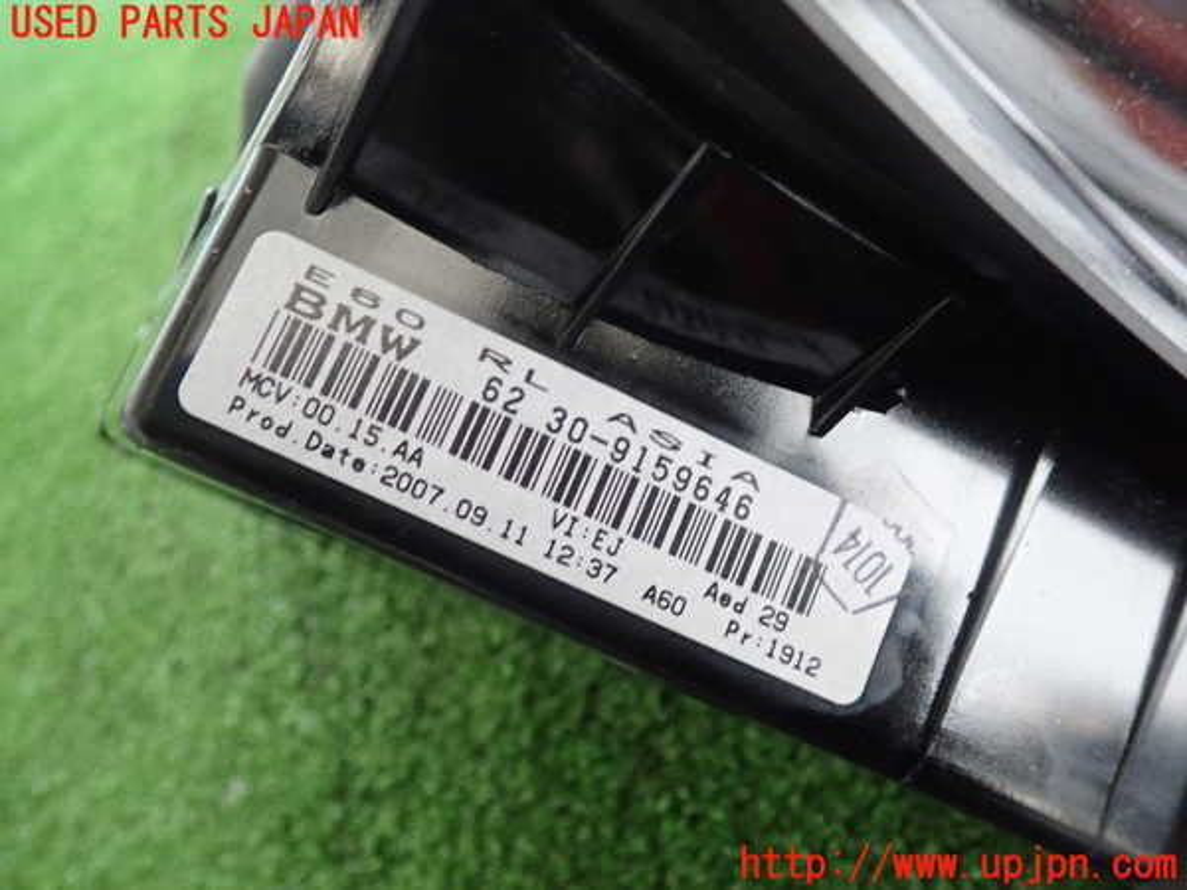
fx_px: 1029
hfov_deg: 60.0
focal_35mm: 30
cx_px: 594
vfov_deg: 46.8
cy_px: 445
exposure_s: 1/60
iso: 800
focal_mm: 5.5
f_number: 2.3
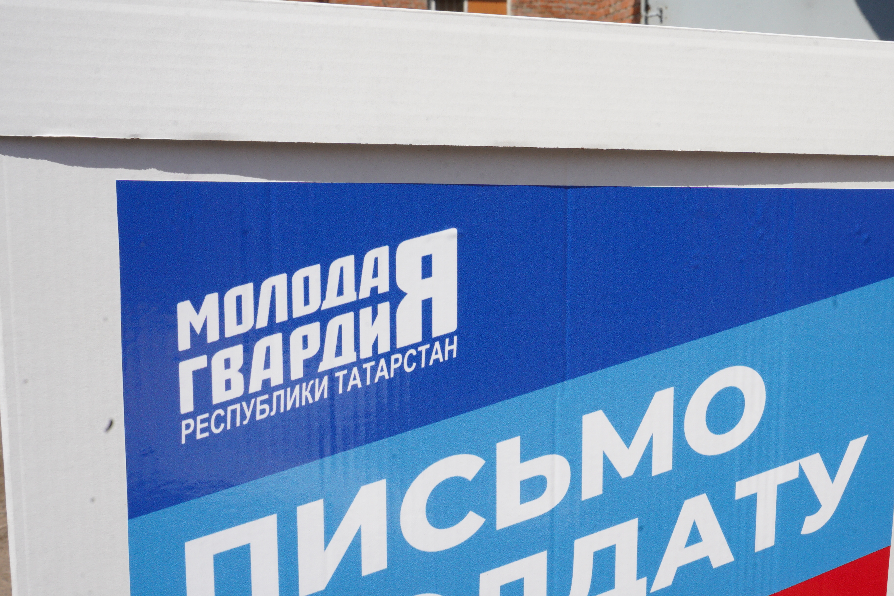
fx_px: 1266
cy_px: 390
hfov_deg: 38.2
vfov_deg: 26.4
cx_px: 640
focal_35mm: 51
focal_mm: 31
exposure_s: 1/250
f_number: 22
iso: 640
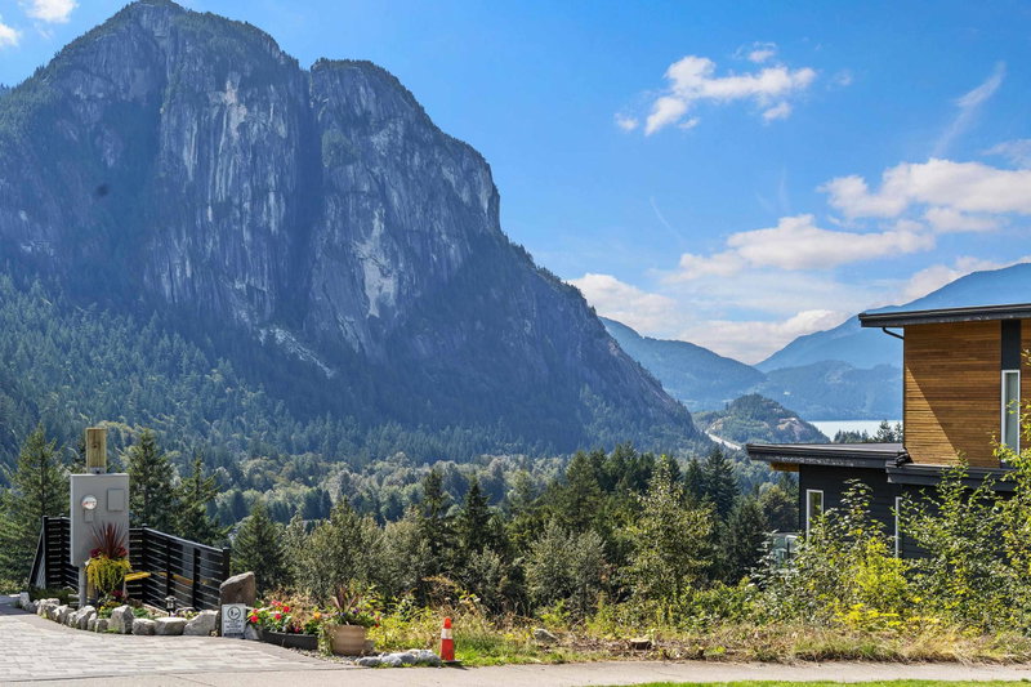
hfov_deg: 34.5
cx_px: 516
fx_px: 1661
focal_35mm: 58
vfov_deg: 23.4
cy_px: 344
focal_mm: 58
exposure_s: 1/1000
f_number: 8
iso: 320
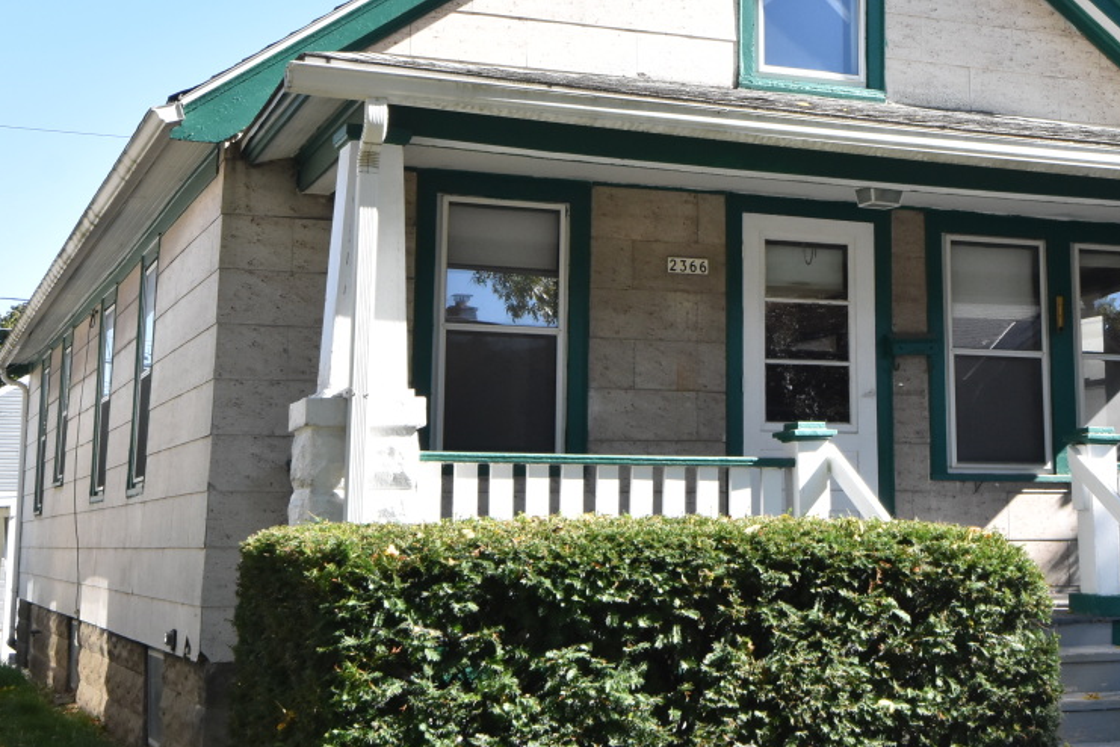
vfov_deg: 23.7
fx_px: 1773
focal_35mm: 57
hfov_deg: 34.5
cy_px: 283
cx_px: 792
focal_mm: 22
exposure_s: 1/400
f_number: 10
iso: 800
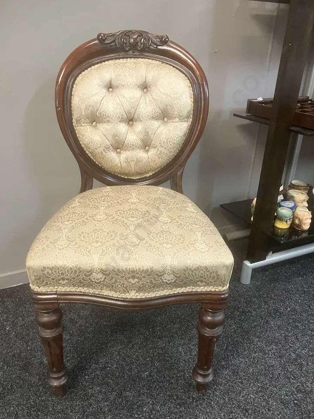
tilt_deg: -24.9
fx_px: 363
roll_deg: -1.1
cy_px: 223
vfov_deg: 59.9
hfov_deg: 46.8
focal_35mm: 30
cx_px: 146
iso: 250
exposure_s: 1/50
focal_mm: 3.99
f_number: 1.8
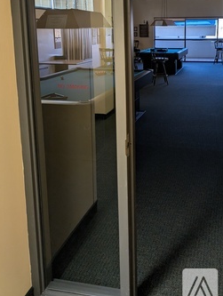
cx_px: 159
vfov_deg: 49.6
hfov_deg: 39.0
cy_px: 82
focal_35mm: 36
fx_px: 308
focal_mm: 6.9
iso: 148
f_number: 1.68
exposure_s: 1/30
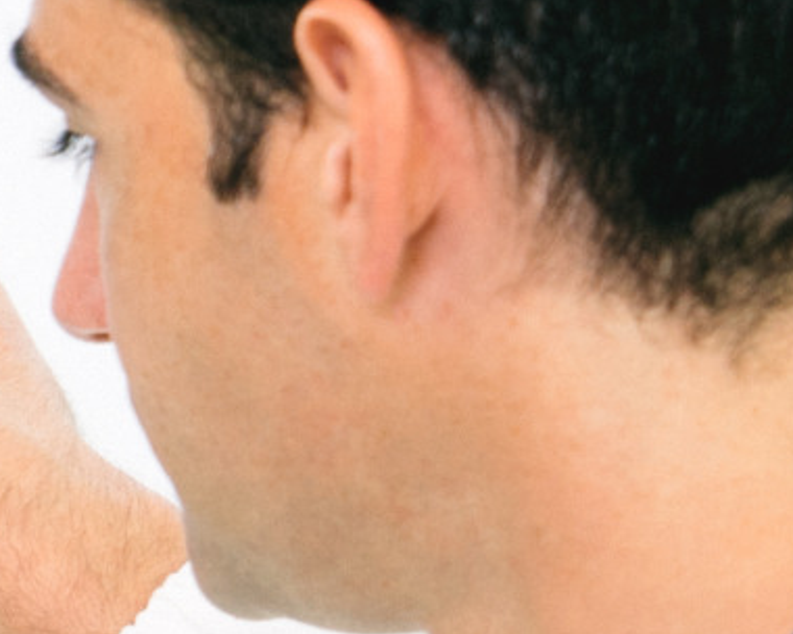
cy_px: 1054
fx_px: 6384
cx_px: -1000
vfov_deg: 5.6
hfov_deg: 6.8
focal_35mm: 272
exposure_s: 1/80
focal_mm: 43
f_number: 4
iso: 80
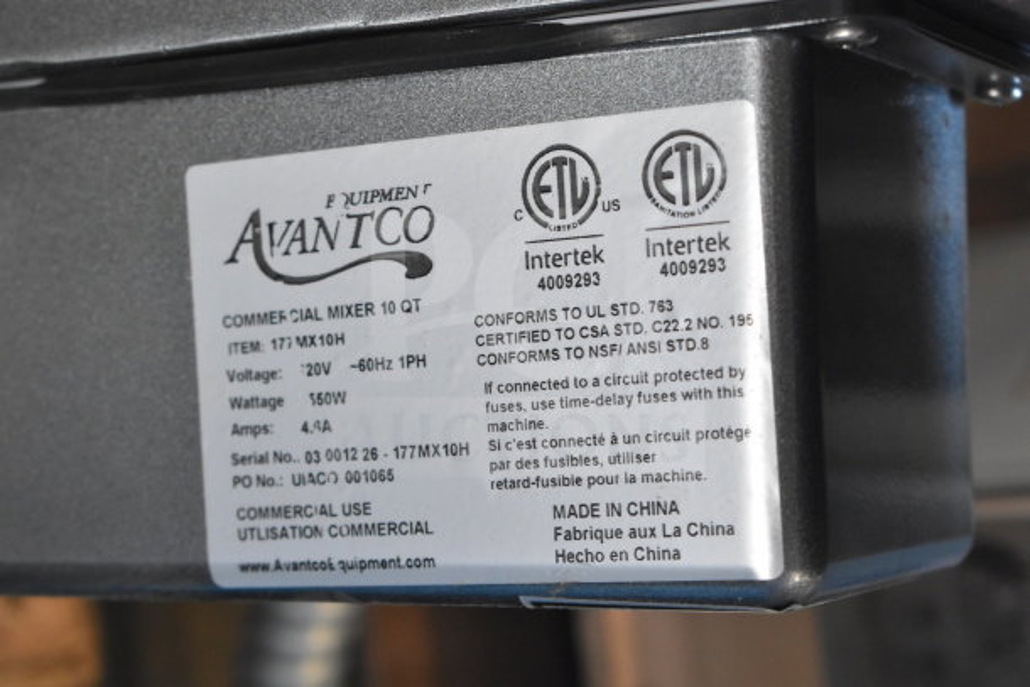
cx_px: 515
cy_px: 344
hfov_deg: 24.6
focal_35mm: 82
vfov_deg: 16.6
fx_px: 2361
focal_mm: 55
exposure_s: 1/100
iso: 2800
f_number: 5.6
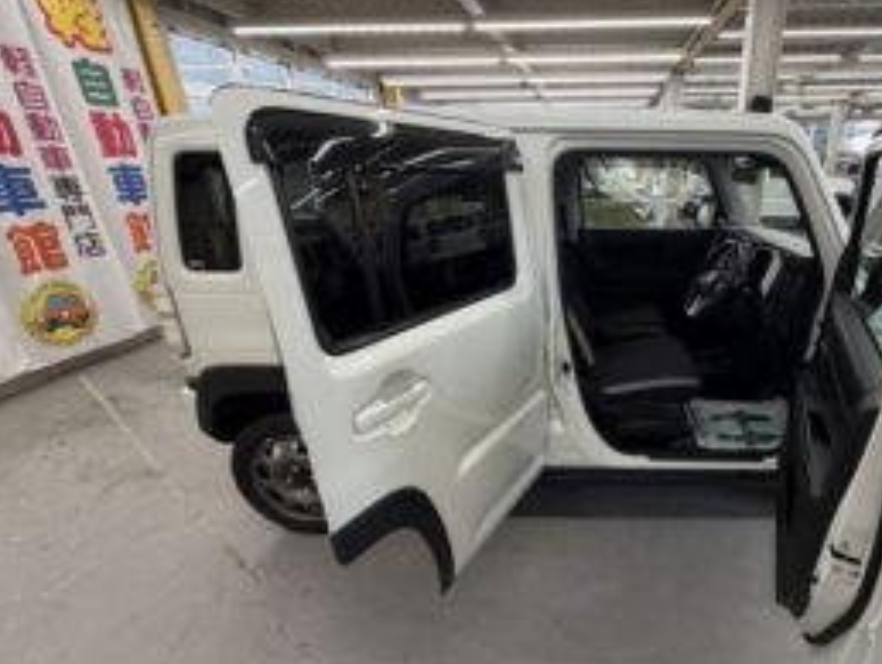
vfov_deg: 68.7
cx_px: 591
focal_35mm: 19
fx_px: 485
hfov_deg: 81.6
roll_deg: +1.5
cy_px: 358
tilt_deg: -20.1
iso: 250
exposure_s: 1/100
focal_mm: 2.22
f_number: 2.2
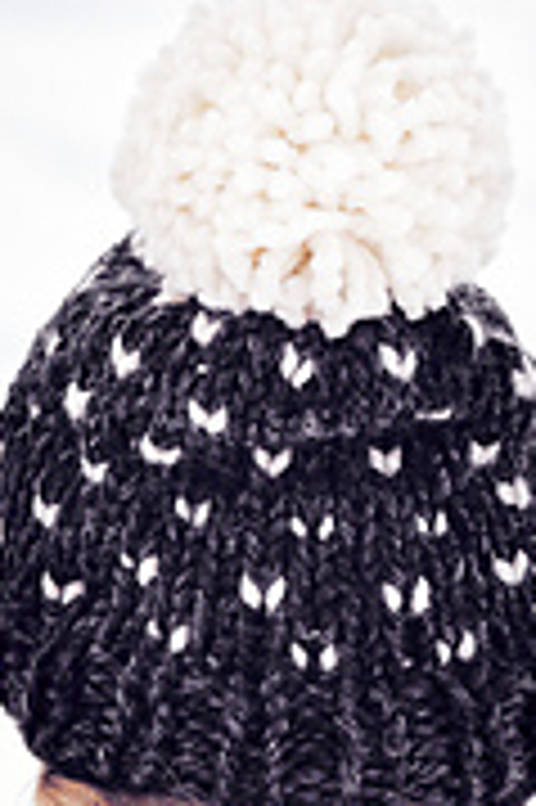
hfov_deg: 4.6
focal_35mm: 296
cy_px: 1049
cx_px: 218
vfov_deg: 6.9
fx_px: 6618
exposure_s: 1/1250
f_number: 5.6
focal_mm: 55
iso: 200
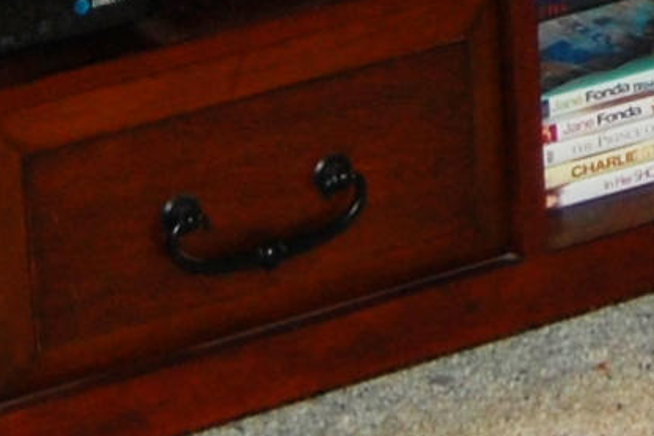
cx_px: 1310
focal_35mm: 281
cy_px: -968
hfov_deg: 7.1
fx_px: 5103
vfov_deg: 4.6
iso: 400
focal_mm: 26
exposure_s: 1/60
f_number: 4
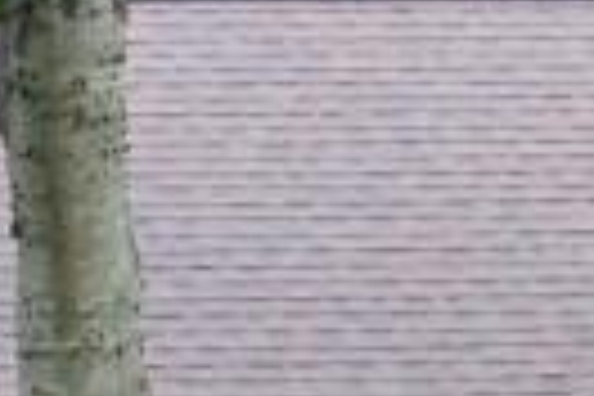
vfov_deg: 4.1
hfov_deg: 6.3
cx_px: 176
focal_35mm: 325
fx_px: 5362
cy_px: 1253
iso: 400
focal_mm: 28
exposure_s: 1/80
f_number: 4.5
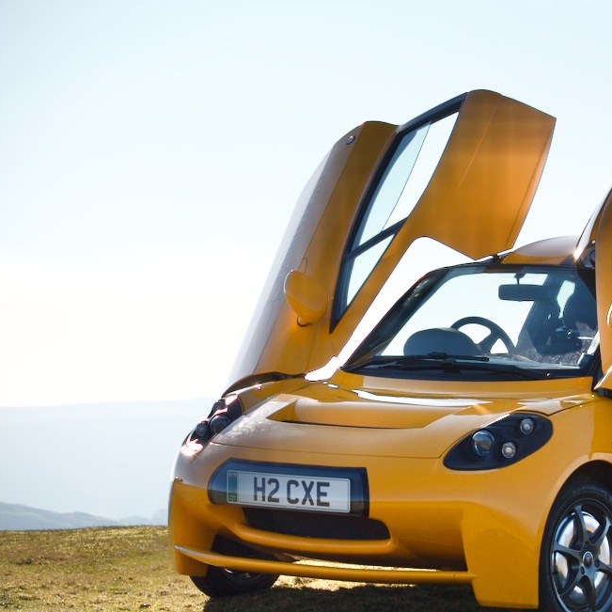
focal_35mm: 138
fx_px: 2757
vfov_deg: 12.7
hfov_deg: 12.6
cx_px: 460
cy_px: 305
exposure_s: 1/400
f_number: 10
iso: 100
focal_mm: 55
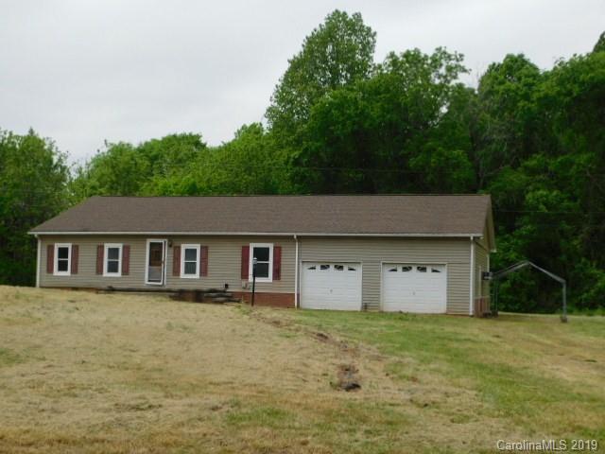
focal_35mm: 45
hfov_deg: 42.1
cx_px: 302
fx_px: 786
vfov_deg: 32.2
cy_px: 227
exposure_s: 1/1250
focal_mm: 8
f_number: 3.7
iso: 125
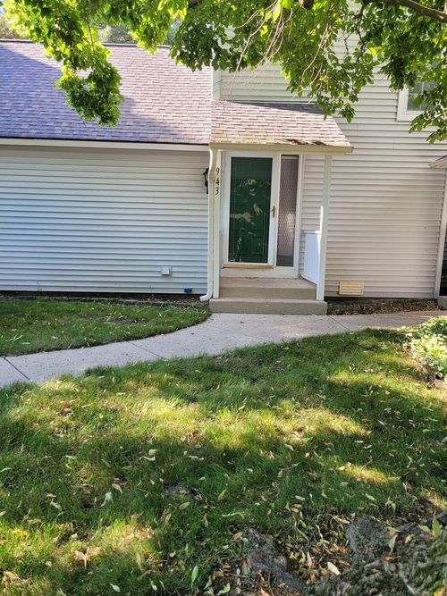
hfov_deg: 53.0
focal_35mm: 26
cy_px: 298
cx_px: 224
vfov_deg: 67.3
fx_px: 448
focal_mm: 5.4
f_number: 1.8
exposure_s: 1/180
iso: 40
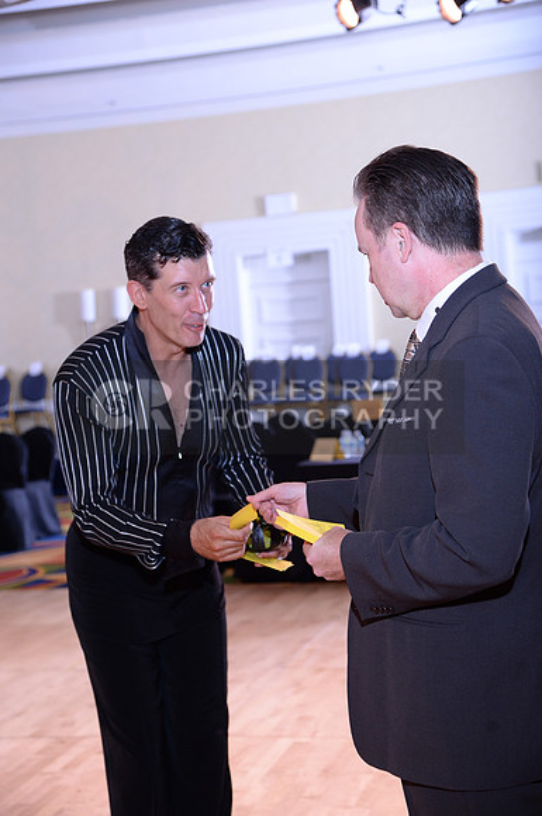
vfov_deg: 32.4
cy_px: 408
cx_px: 271
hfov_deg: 21.8
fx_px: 1404
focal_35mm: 62
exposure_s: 1/250
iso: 1250
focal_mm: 62
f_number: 4.5
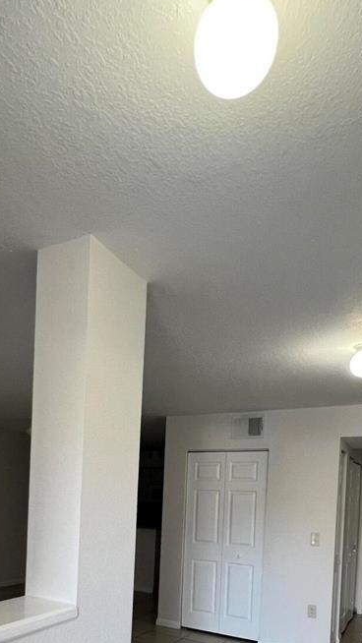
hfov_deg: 43.7
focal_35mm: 26
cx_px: 116
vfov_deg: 65.6
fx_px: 444
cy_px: 511
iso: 160
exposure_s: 1/120
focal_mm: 1.57
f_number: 1.8
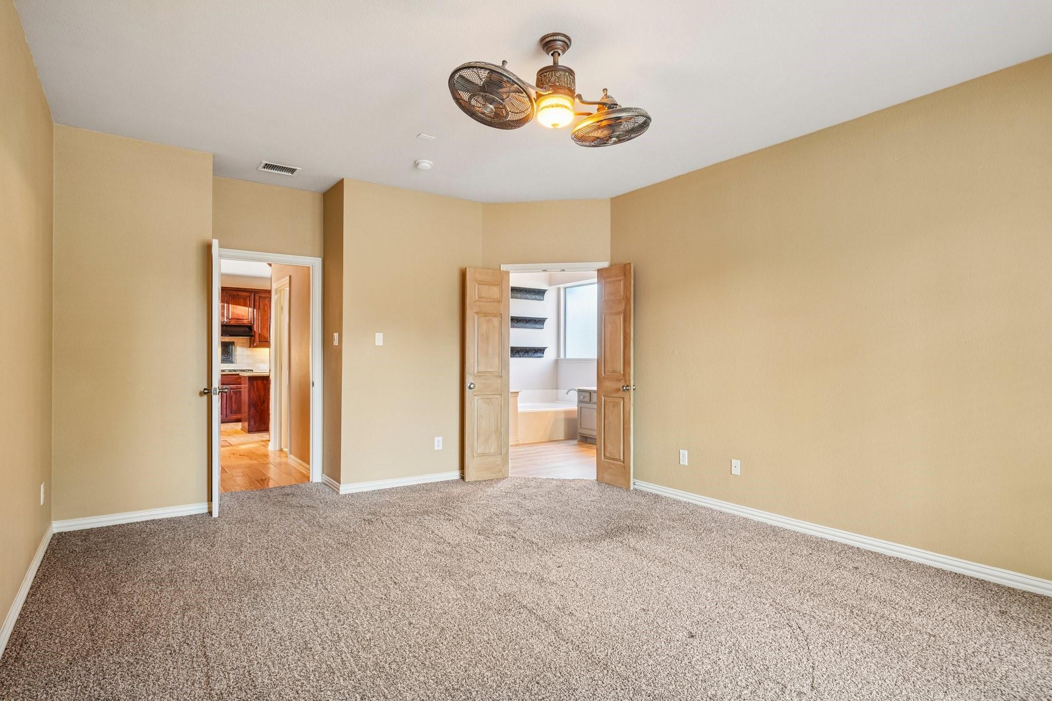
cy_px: 350
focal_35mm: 19
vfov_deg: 64.5
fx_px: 555
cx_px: 526
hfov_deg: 86.9
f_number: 8
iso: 400
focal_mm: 19
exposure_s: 1/3.33
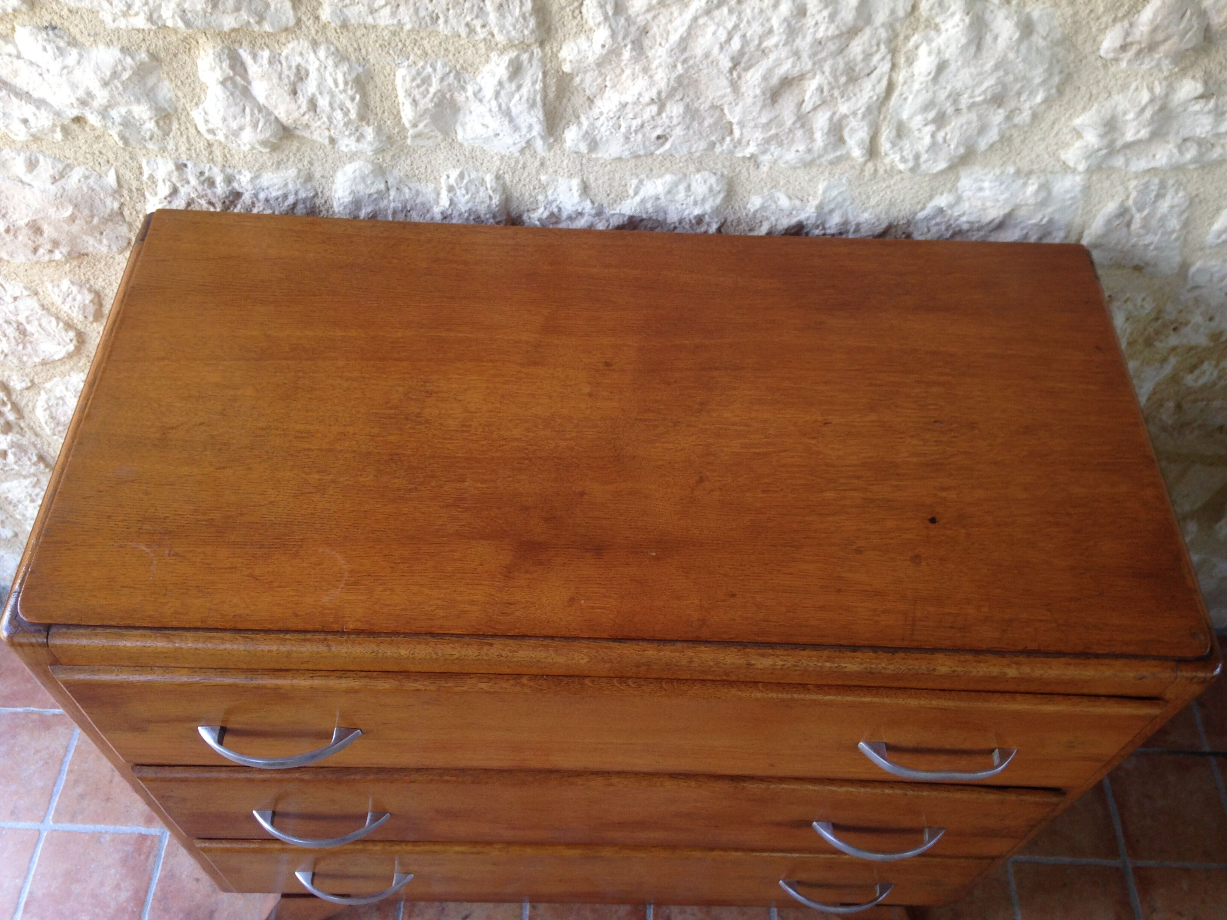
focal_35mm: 33
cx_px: 614
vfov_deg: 42.9
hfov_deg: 55.4
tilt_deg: -54.6
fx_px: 1170
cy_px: 460
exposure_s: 1/60
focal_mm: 4.12
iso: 64
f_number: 2.4
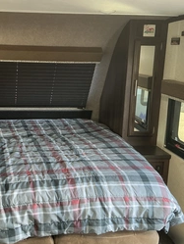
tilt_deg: -11.9
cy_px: 116
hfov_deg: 31.6
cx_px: 46
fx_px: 319
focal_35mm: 45
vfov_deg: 42.0
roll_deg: -1.1
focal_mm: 3
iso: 100
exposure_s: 1/60
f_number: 1.8
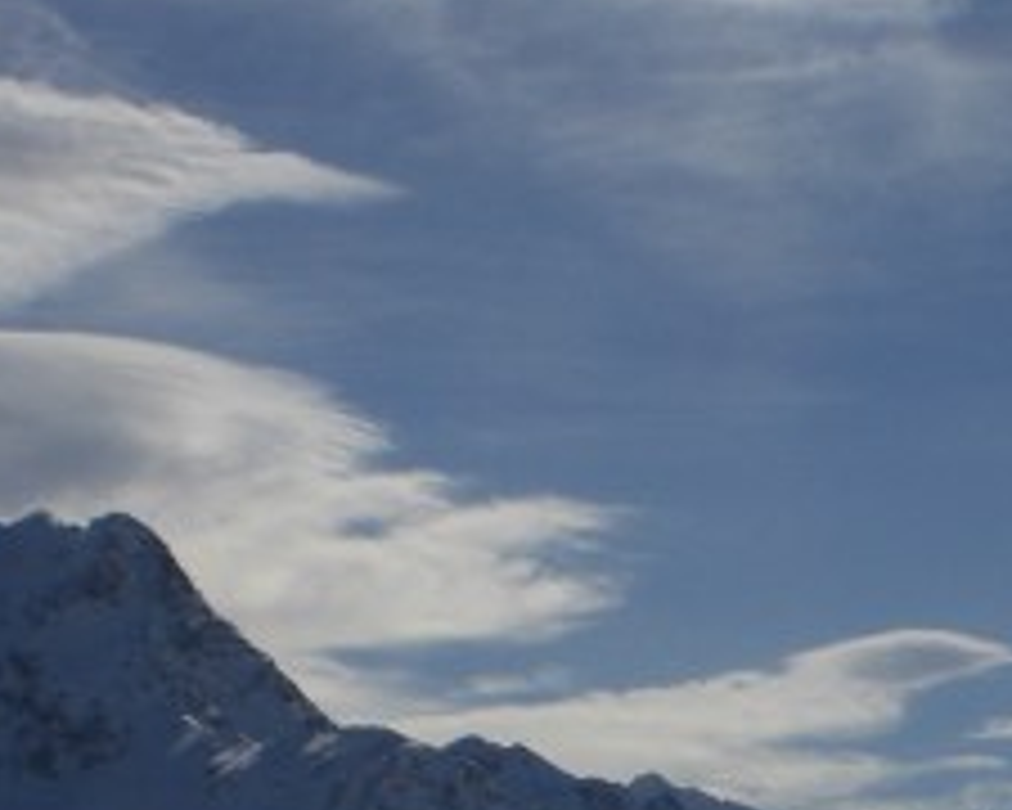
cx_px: 1030
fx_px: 3954
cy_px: 1292
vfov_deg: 11.1
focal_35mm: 132
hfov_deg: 14.3
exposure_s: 1/2000
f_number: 4.4
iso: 50
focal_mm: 6.3
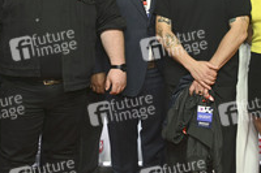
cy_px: 13
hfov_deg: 25.7
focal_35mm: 79
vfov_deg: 17.0
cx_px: 139
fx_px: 572
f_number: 5
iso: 1250
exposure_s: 1/200
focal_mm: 35
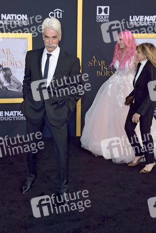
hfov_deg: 35.1
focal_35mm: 38
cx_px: 78
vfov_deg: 50.7
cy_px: 116
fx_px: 247
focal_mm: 38
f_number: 6.3
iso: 500
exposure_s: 1/250
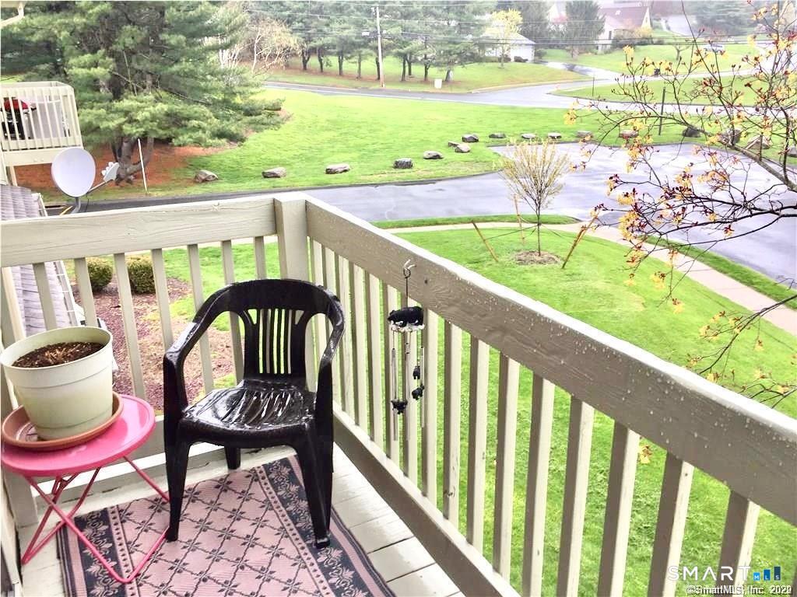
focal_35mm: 29
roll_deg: +1.7
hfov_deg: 61.7
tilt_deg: -20.0
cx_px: 398
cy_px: 298
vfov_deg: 48.2
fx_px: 668
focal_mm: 4.15
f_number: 2.2
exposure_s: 1/60
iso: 32
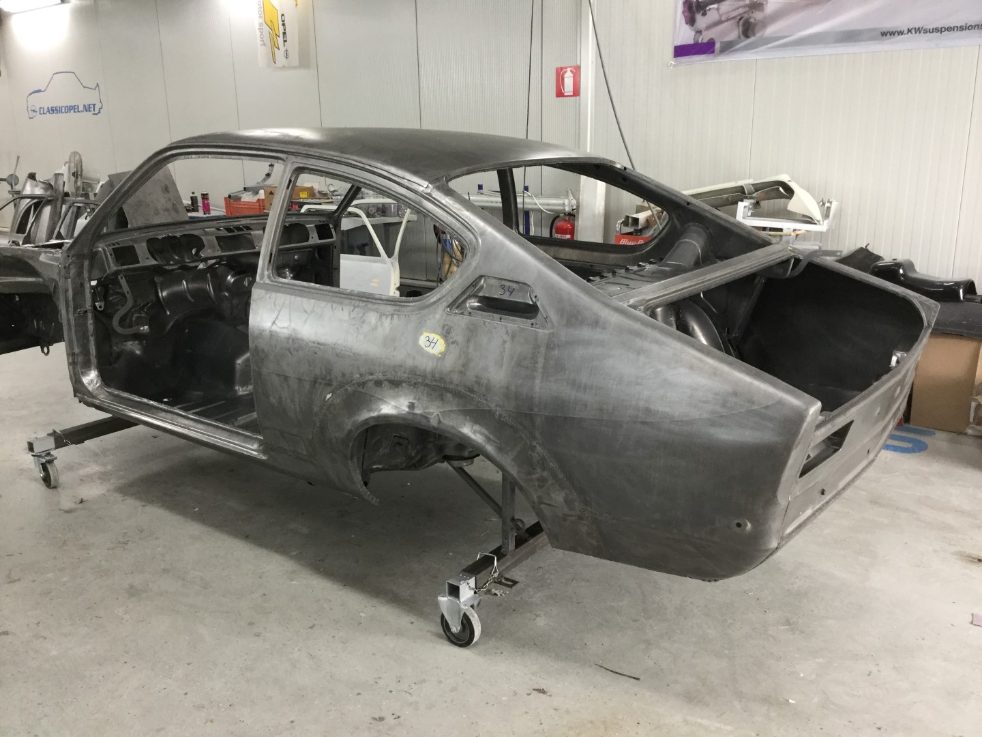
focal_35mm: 31
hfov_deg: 58.4
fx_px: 879
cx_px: 491
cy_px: 368
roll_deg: -0.6
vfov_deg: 45.4
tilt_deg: -14.8
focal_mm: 3.3
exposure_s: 1/33
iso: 100
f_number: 2.4
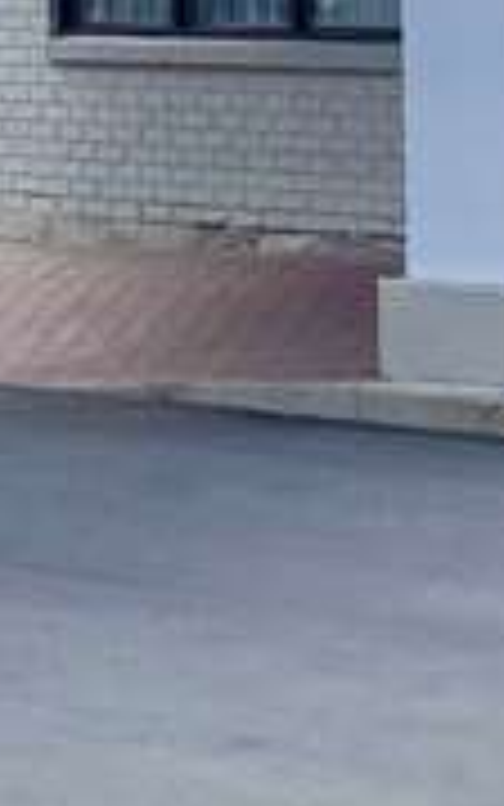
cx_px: 202
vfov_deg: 8.8
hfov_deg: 5.7
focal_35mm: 231
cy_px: -543
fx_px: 5073
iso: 32
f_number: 1.8
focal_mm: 4.25
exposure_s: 1/2625
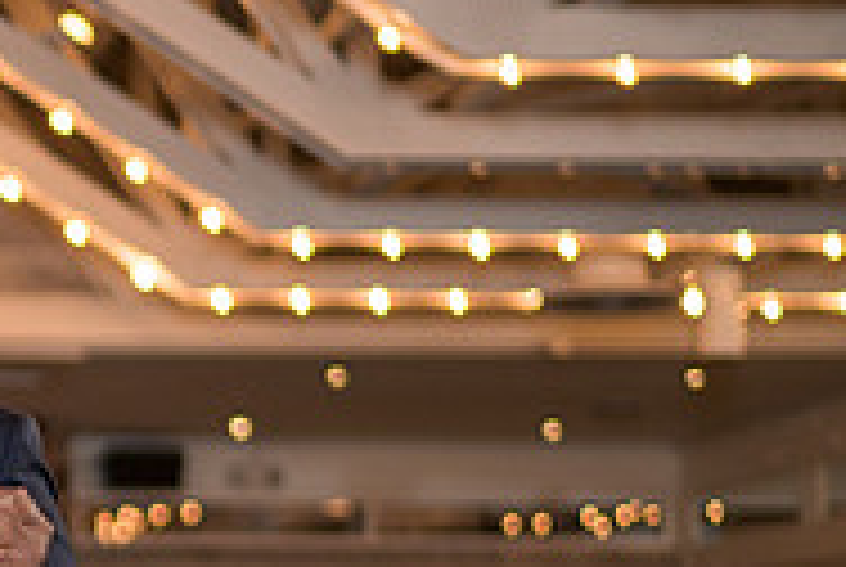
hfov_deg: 15.1
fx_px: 2919
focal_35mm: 124
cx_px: -464
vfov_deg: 11.0
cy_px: 530
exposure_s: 1/200
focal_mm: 35
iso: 250
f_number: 1.4
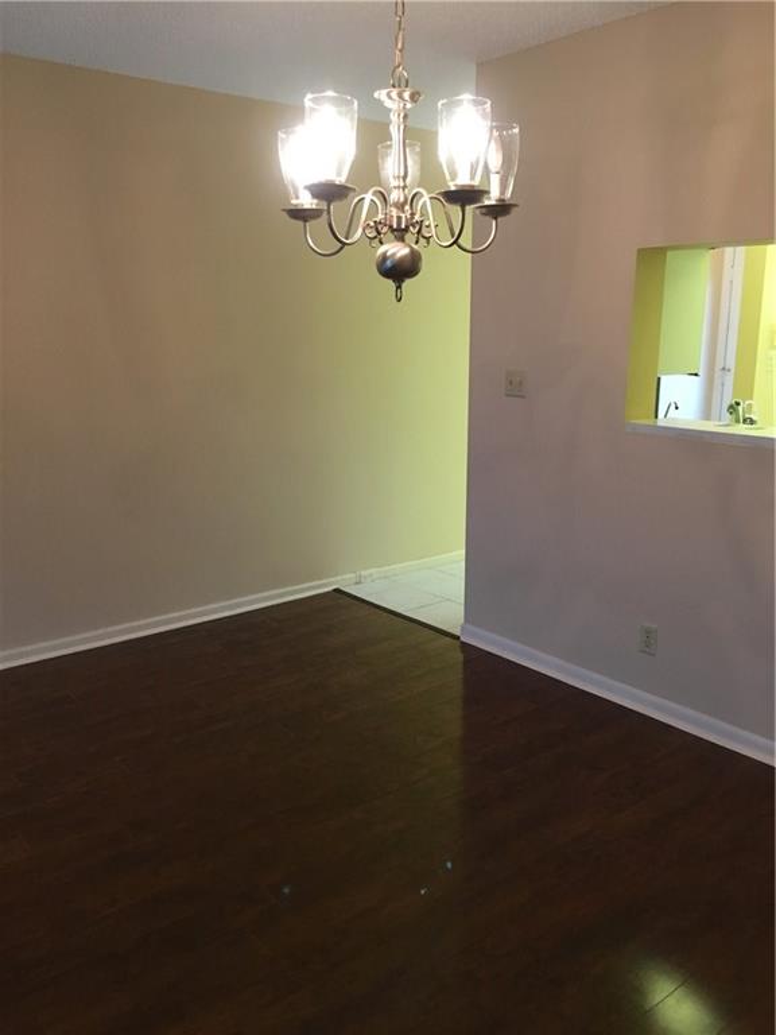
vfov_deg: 61.7
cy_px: 518
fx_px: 867
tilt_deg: -10.3
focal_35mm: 29
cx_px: 388
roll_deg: -0.4
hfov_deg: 48.2
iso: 160
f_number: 2.2
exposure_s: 1/30
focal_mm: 4.15
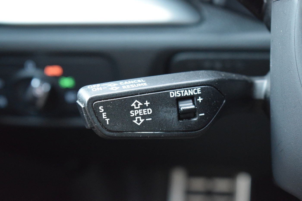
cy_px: 100
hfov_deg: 24.6
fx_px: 692
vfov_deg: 16.5
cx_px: 151
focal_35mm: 82
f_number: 5.6
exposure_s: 1/60
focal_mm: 55
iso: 4500
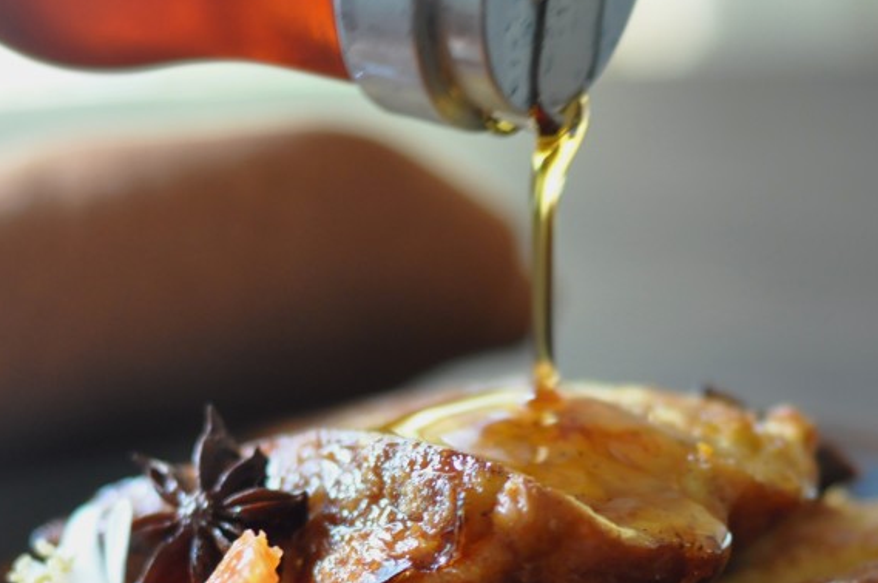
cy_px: 504
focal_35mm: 135
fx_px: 3289
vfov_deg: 10.1
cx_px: 552
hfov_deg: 15.2
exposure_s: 1/30
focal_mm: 50
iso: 800
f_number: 2.8
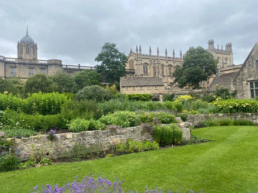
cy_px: 96
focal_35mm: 26
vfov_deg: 53.1
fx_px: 194
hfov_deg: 67.3
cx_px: 129
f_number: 1.8
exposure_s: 1/1678
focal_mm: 4.25
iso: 32
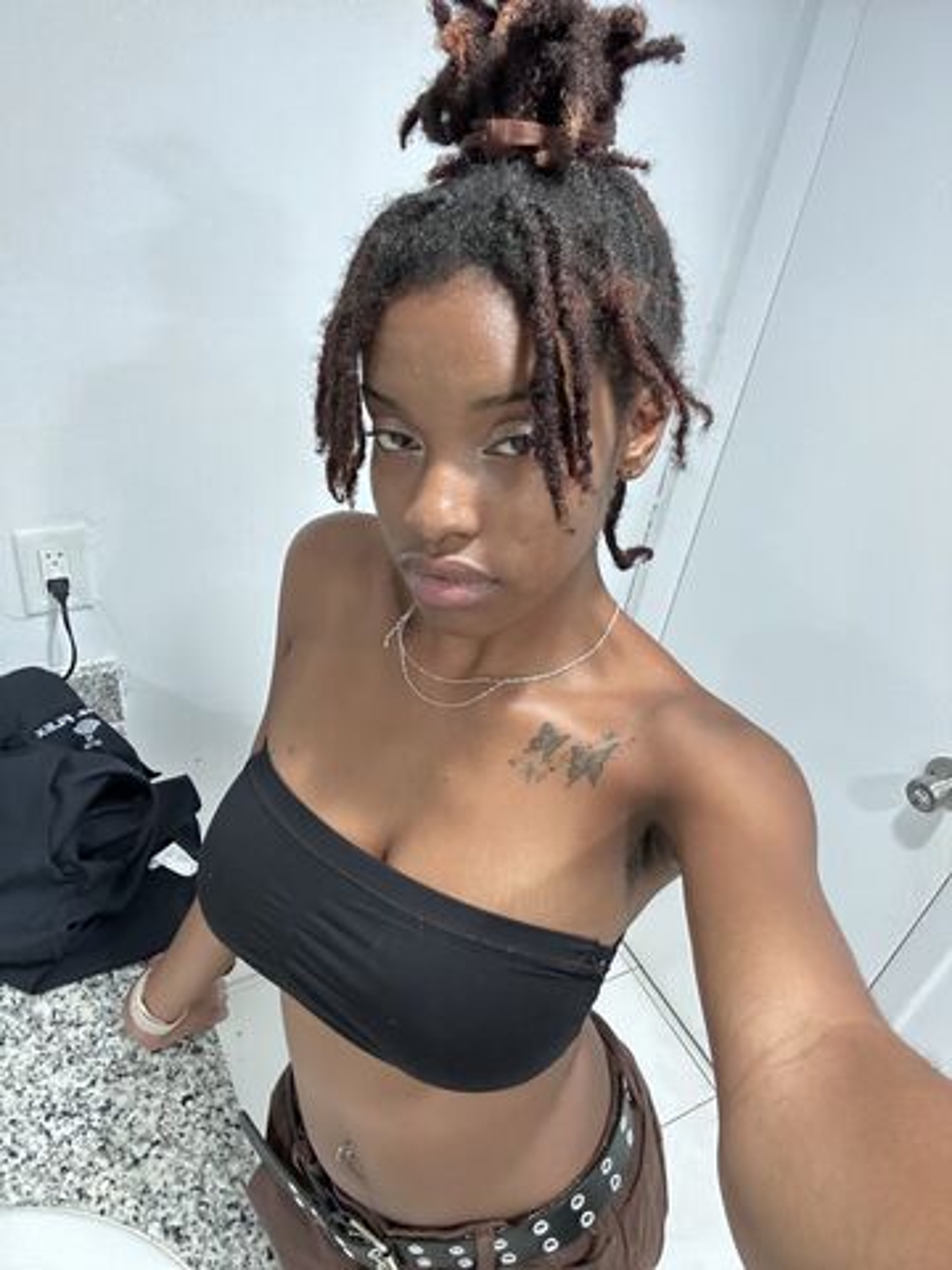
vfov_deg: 73.9
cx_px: 476
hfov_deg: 58.9
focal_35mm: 23
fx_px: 843
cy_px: 635
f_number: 1.9
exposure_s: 1/40
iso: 320
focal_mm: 2.69
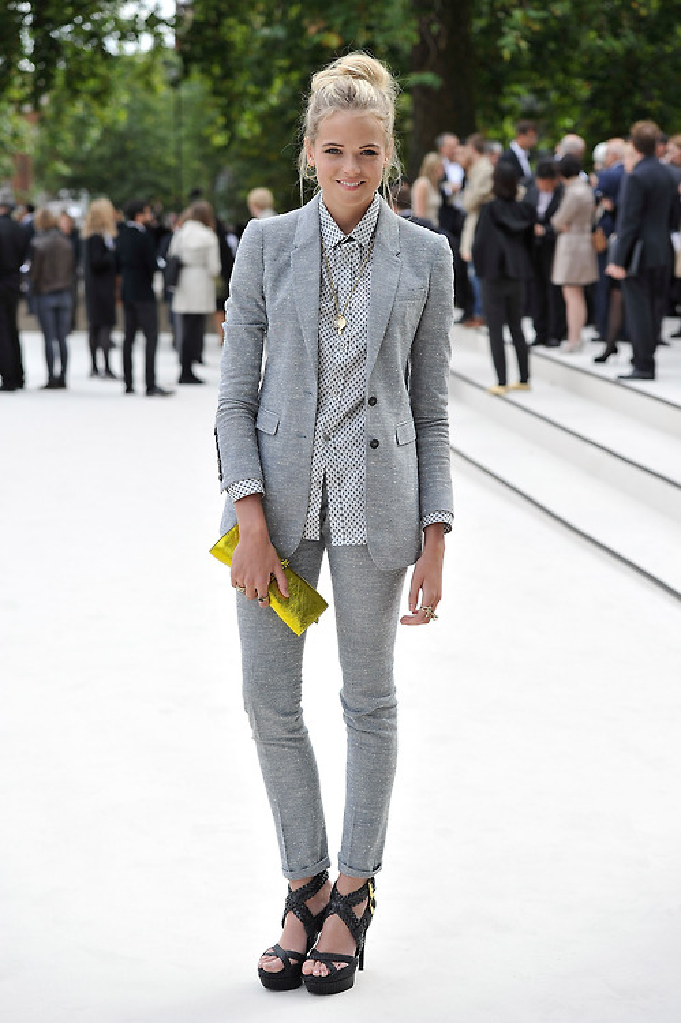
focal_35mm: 70
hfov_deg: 19.4
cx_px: 340
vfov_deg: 28.9
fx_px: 1989
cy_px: 512
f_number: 4
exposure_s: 1/800
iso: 400
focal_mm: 70
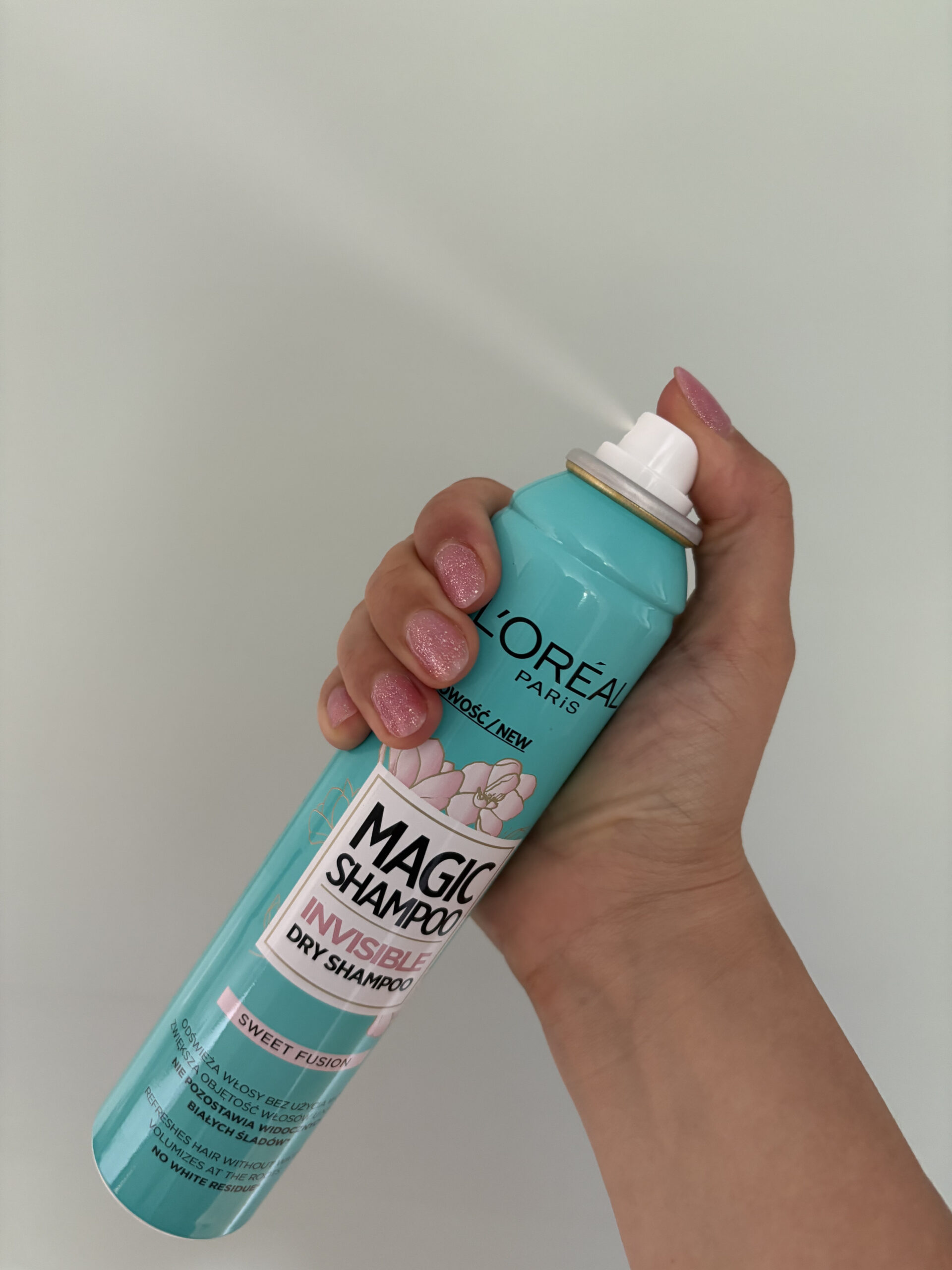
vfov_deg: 67.3
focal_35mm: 26
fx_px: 953
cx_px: 476
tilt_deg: -11.9
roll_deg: -3.3
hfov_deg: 53.1
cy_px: 635
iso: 200
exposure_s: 1/60
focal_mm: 5.96
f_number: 1.6
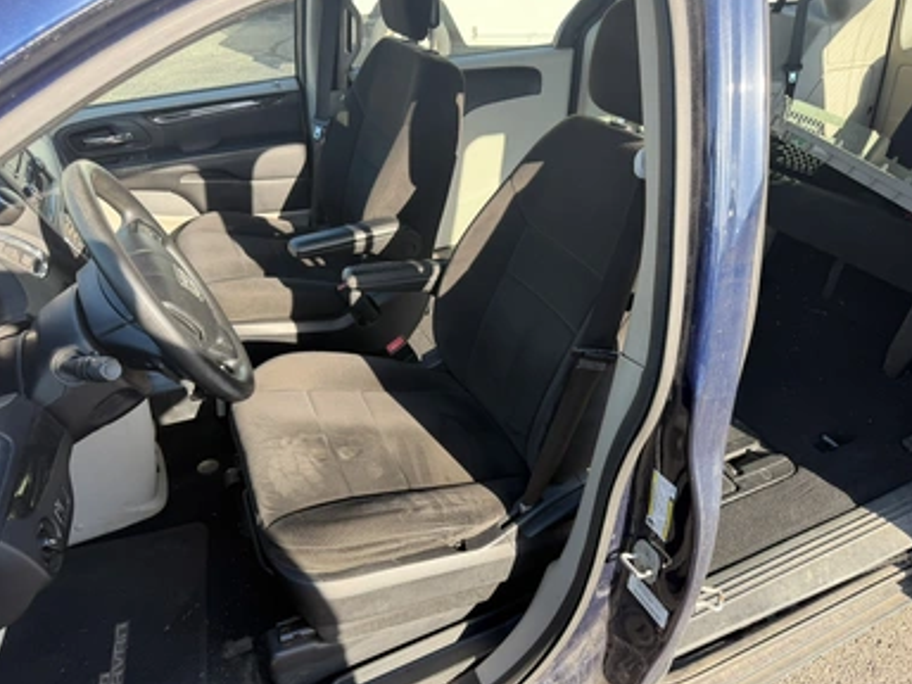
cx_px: 449
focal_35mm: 25
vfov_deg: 54.9
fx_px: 659
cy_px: 344
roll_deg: -2.3
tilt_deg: -27.8
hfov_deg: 69.4
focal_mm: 6.76
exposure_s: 1/543
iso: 100
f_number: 1.78
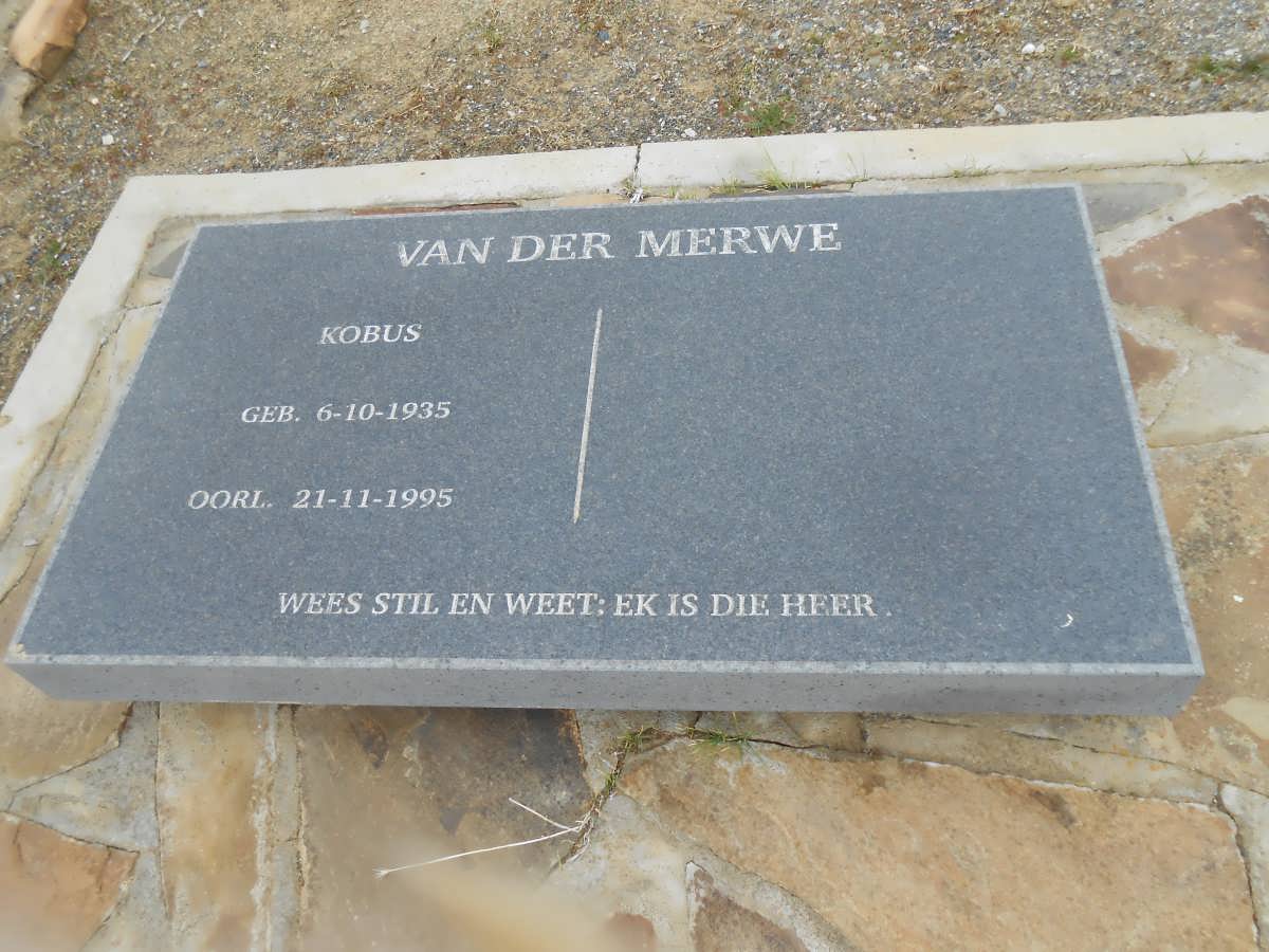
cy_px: 476
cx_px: 634
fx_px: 1100
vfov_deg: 46.8
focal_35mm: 30
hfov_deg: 60.0
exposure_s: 1/60
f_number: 3.8
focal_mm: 5.3
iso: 80
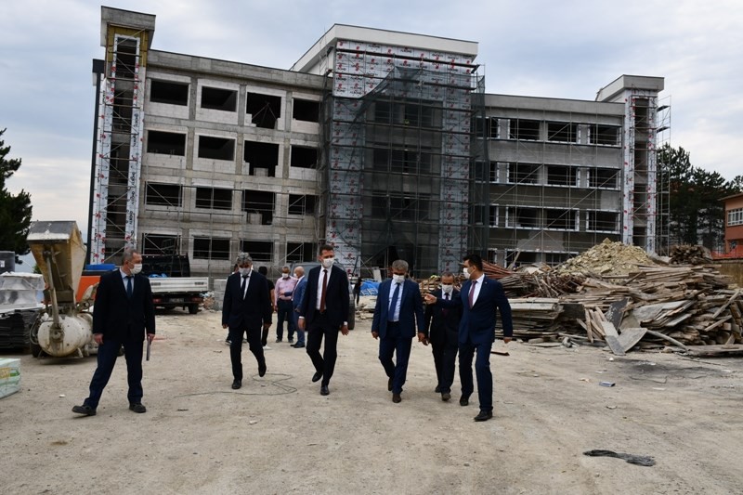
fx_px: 619
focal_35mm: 30
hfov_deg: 61.9
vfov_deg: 43.6
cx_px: 372
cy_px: 248
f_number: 8
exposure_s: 1/250
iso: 100
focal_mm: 20
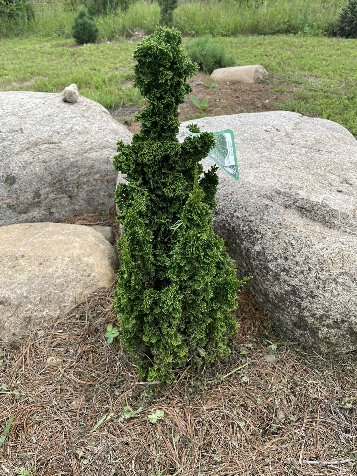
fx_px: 358
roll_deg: -7.7
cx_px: 178
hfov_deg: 53.1
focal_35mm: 26
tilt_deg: -35.4
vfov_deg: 67.3
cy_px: 238
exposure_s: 1/640
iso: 32
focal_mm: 4.2
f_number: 1.6
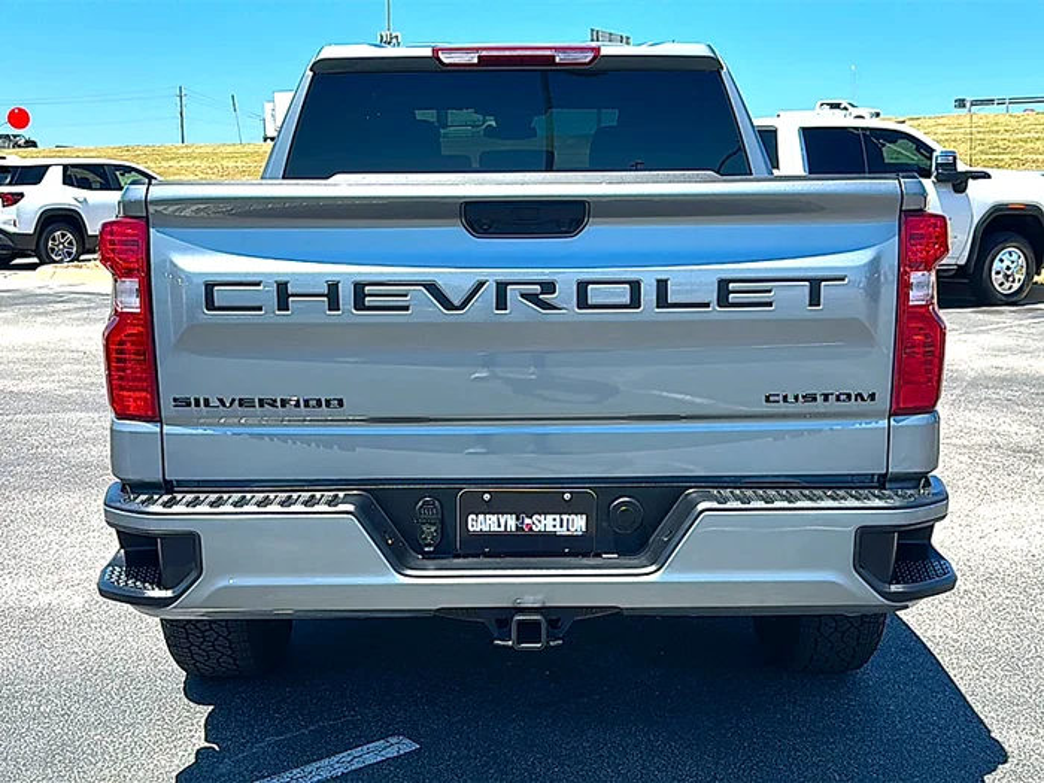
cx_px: 522
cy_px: 392
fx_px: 1116
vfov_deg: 38.7
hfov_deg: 50.1
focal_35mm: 37
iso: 80
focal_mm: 6.86
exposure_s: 1/3077
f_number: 1.78
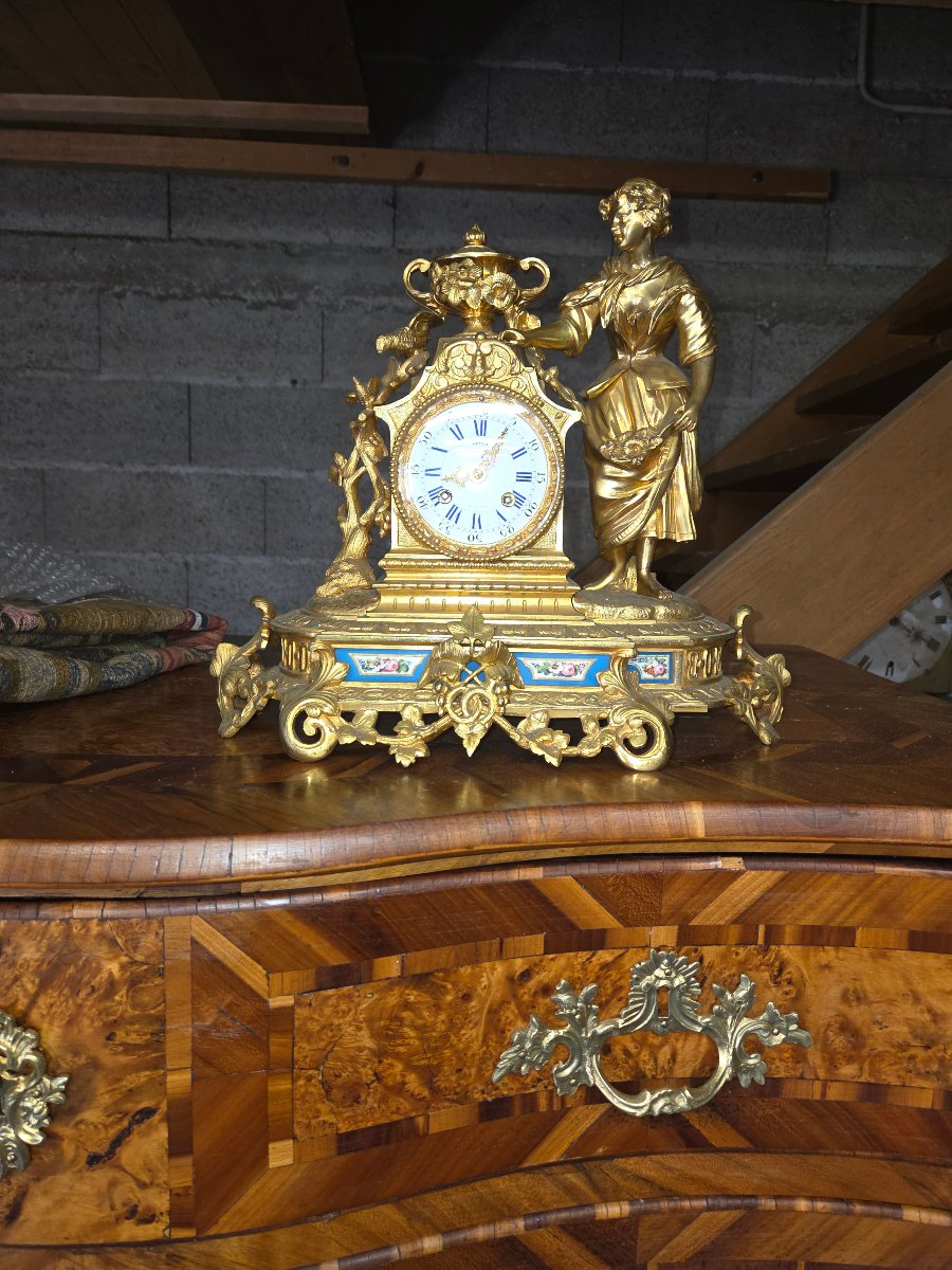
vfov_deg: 73.9
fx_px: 843
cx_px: 476
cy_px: 635
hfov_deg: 58.9
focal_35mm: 23
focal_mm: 5.4
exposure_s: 1/50
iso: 80
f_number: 1.8
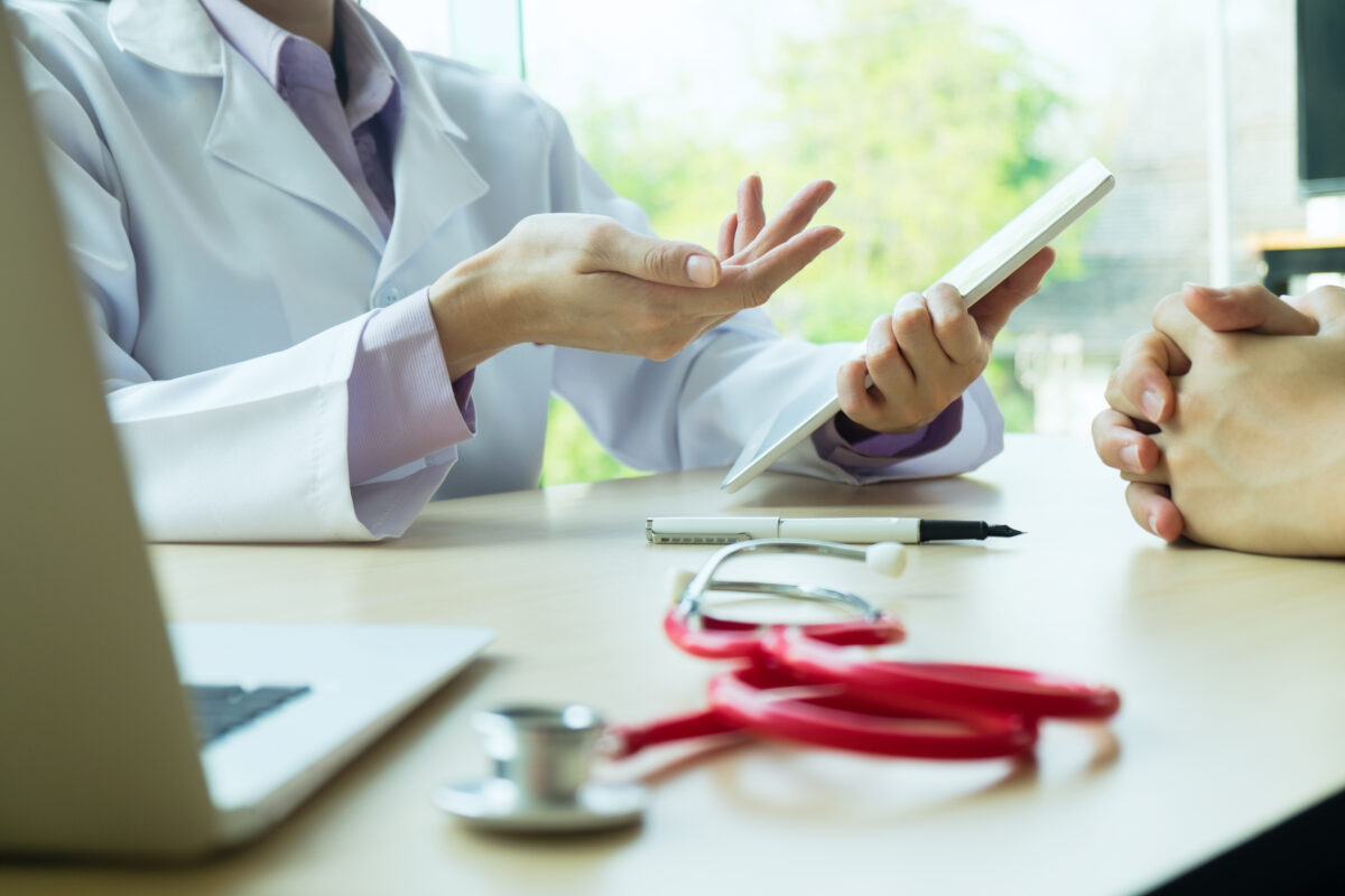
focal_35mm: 49
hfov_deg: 40.3
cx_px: 672
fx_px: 1831
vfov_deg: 27.5
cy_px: 448
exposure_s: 1/125
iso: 200
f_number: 3.6
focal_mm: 32.9
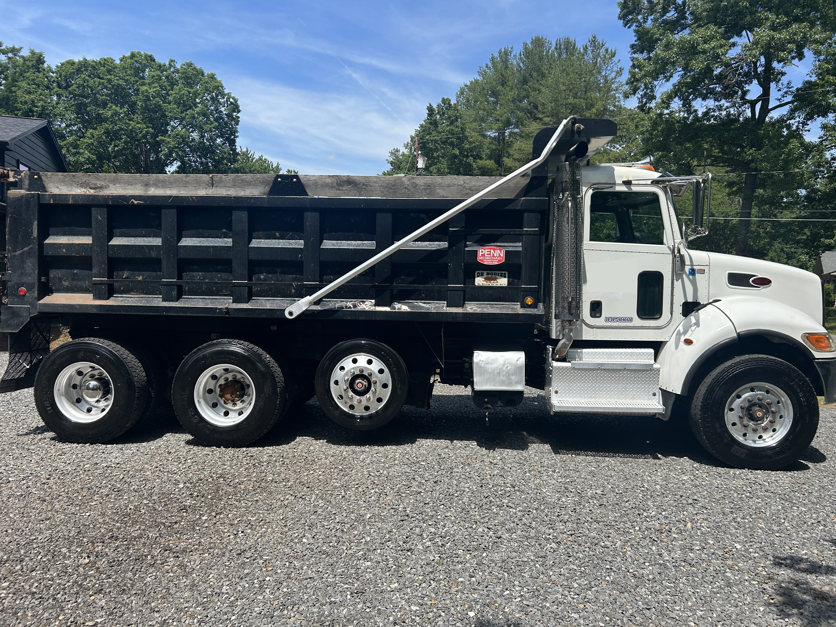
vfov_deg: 53.1
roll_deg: -2.1
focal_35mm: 26
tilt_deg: -3.9
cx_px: 418
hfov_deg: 67.3
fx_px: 628
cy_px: 314
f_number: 1.5
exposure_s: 1/2994
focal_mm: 5.7
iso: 50
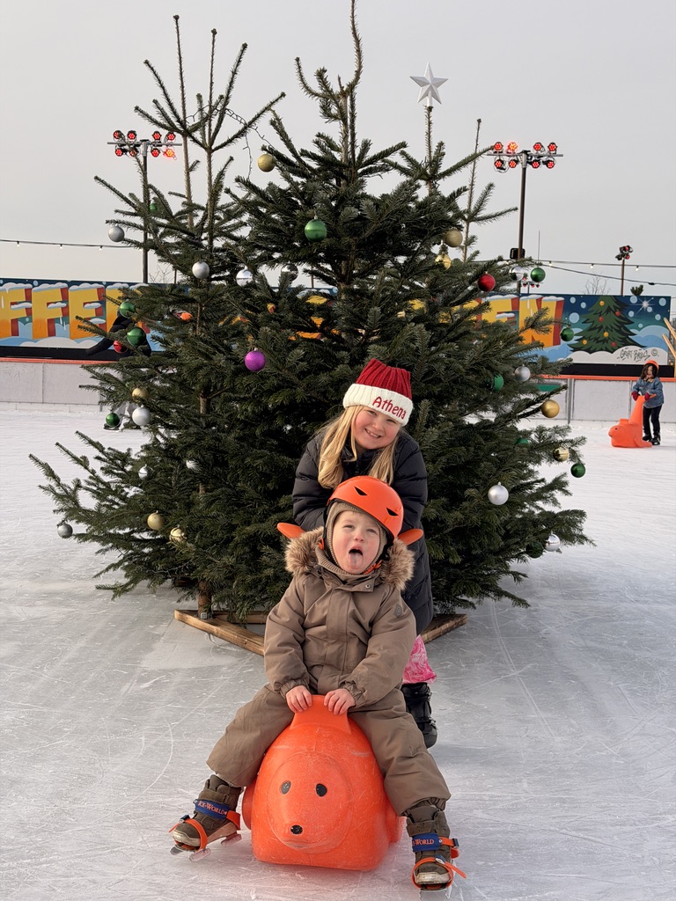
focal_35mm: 48
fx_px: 1250
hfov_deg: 30.3
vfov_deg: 39.7
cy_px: 450
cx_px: 338
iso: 80
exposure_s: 1/1678
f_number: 1.78
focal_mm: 6.76
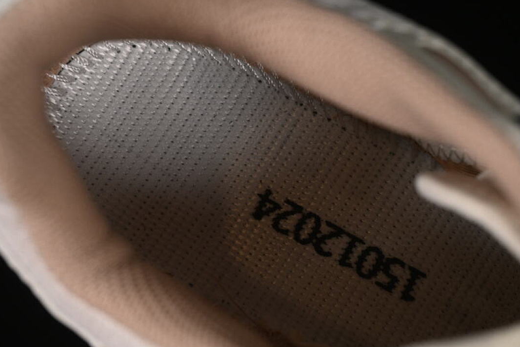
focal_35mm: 76
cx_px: 260
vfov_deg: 18.0
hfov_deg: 26.6
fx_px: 1098
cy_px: 174
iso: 160
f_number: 7.1
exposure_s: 1/80
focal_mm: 50
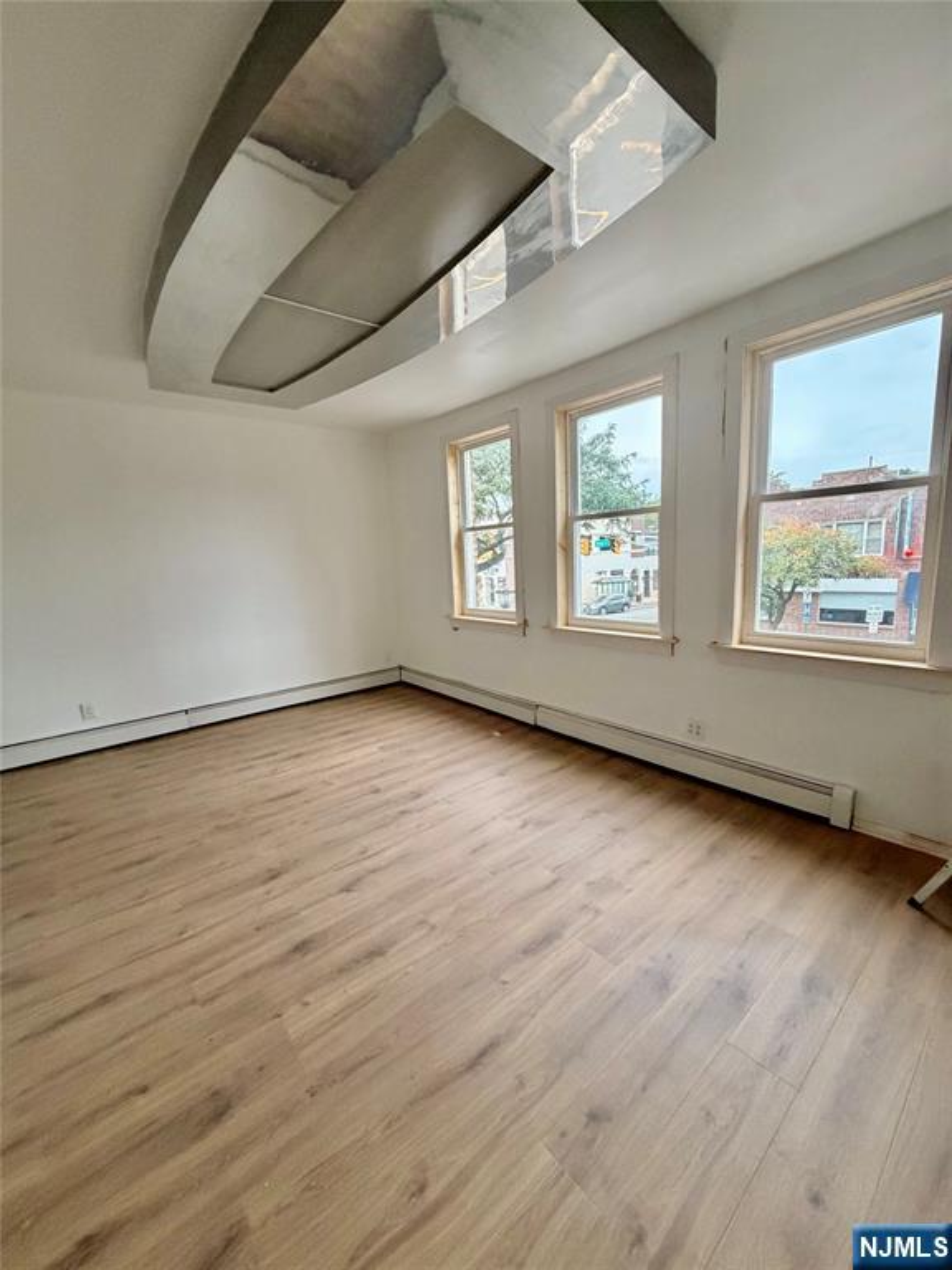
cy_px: 635
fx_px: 513
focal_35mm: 14
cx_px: 476
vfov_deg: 102.1
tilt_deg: -7.1
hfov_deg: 85.7
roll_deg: +3.4
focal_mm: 2.22
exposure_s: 1/116
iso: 320
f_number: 2.2
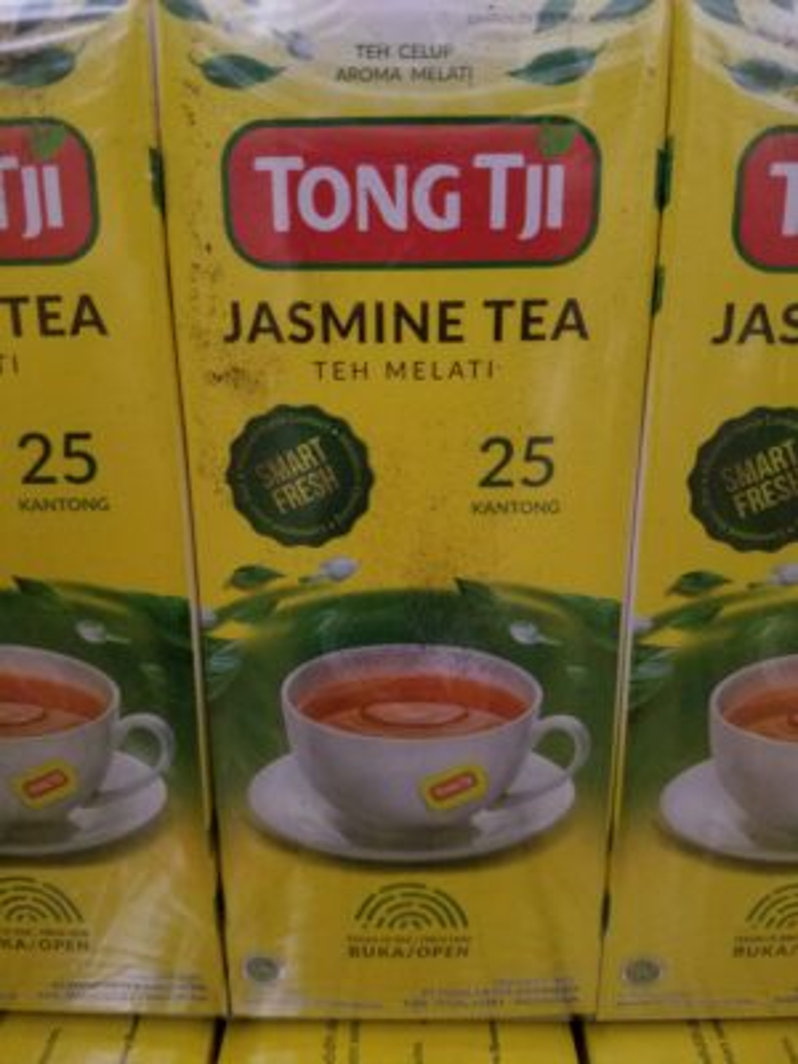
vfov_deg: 67.3
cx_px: 399
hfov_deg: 53.1
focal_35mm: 26
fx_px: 799
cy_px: 532
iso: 640
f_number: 1.7
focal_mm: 4.2
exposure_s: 1/10
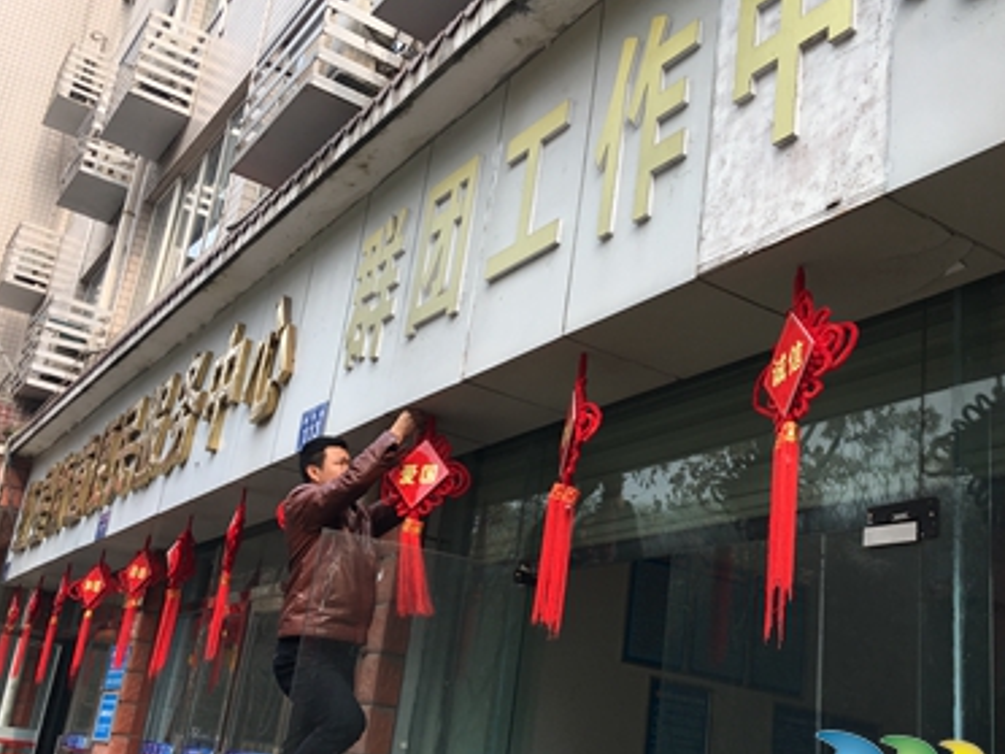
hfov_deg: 47.7
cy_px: 412
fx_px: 1132
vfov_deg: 36.8
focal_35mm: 39
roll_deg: -6.8
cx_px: 586
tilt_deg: +19.1
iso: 25
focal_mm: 4.15
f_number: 2.2
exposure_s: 1/342
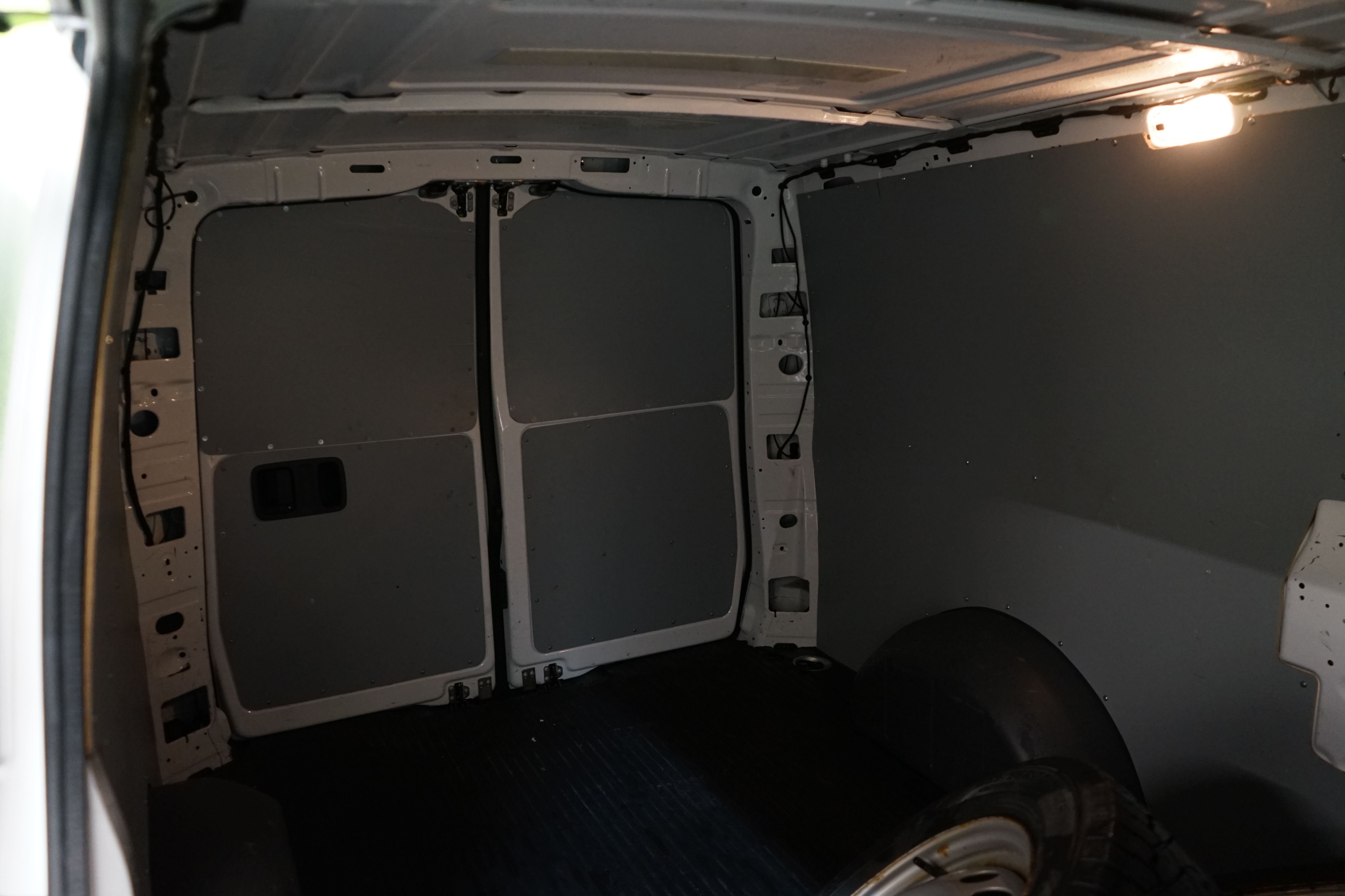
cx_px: 672
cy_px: 448
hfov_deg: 65.5
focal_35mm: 28
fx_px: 1046
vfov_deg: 46.4
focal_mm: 28
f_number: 3.5
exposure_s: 1/30
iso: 2000
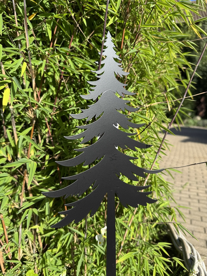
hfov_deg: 56.8
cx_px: 104
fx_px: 191
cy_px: 138
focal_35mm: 24
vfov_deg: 71.6
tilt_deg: -6.3
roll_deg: -0.2
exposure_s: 1/1721
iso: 80
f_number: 1.78
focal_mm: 6.76
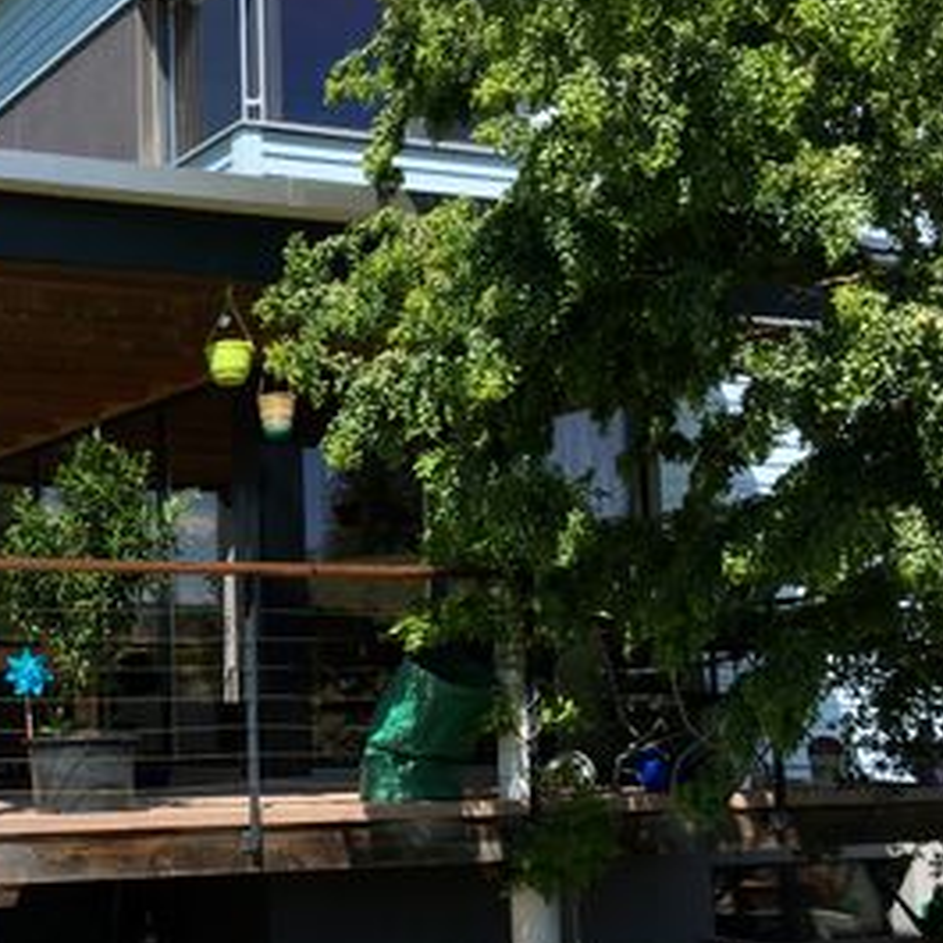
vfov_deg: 29.5
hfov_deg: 27.3
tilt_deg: +5.9
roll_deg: +0.0
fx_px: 1788
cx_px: -68
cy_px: 573
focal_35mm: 58
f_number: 2.2
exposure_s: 1/1538
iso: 25
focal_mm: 4.15
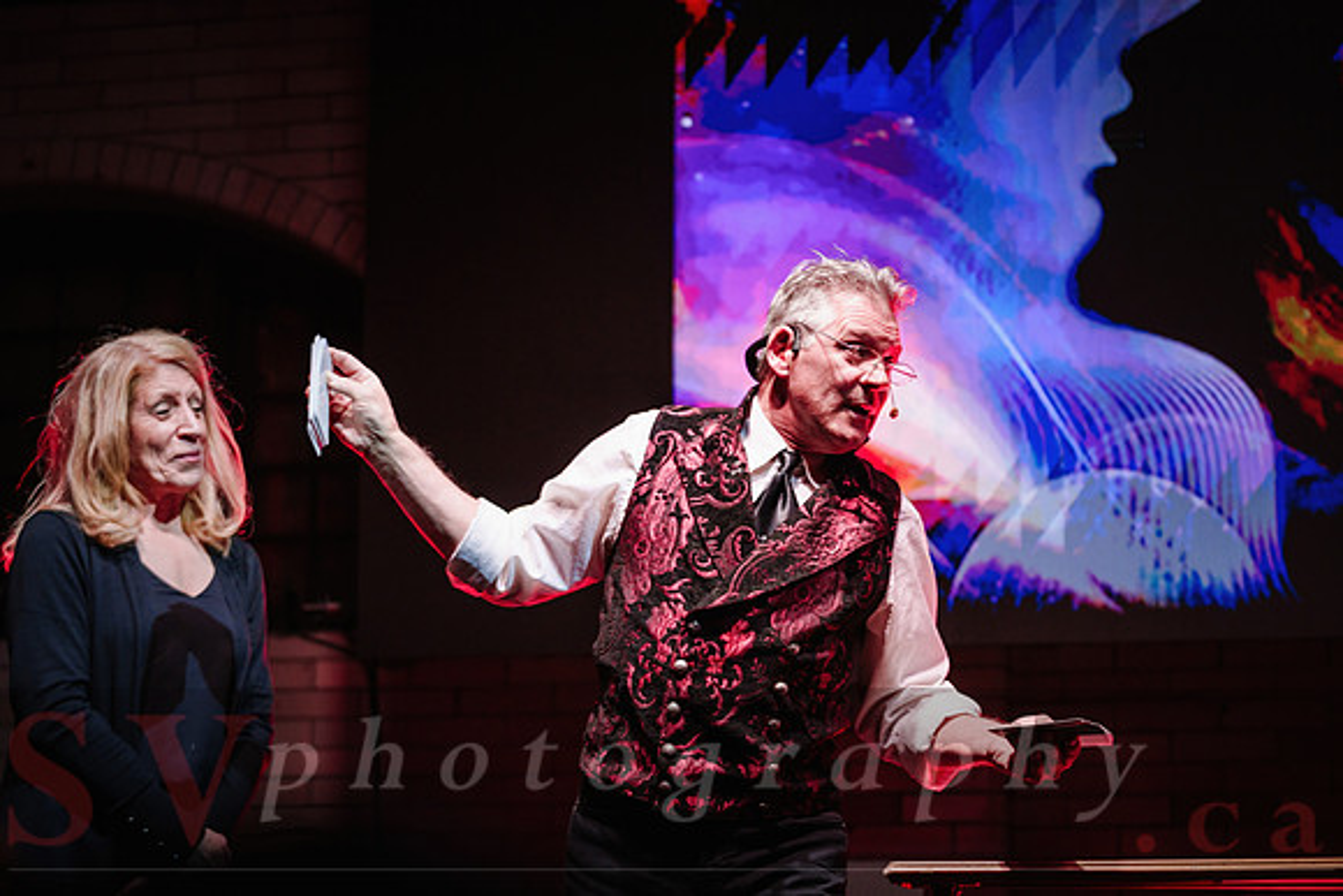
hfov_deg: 24.8
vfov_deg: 16.7
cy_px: 448
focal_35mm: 82
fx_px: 3060
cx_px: 672
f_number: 2.8
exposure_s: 1/250
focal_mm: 82
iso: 1600
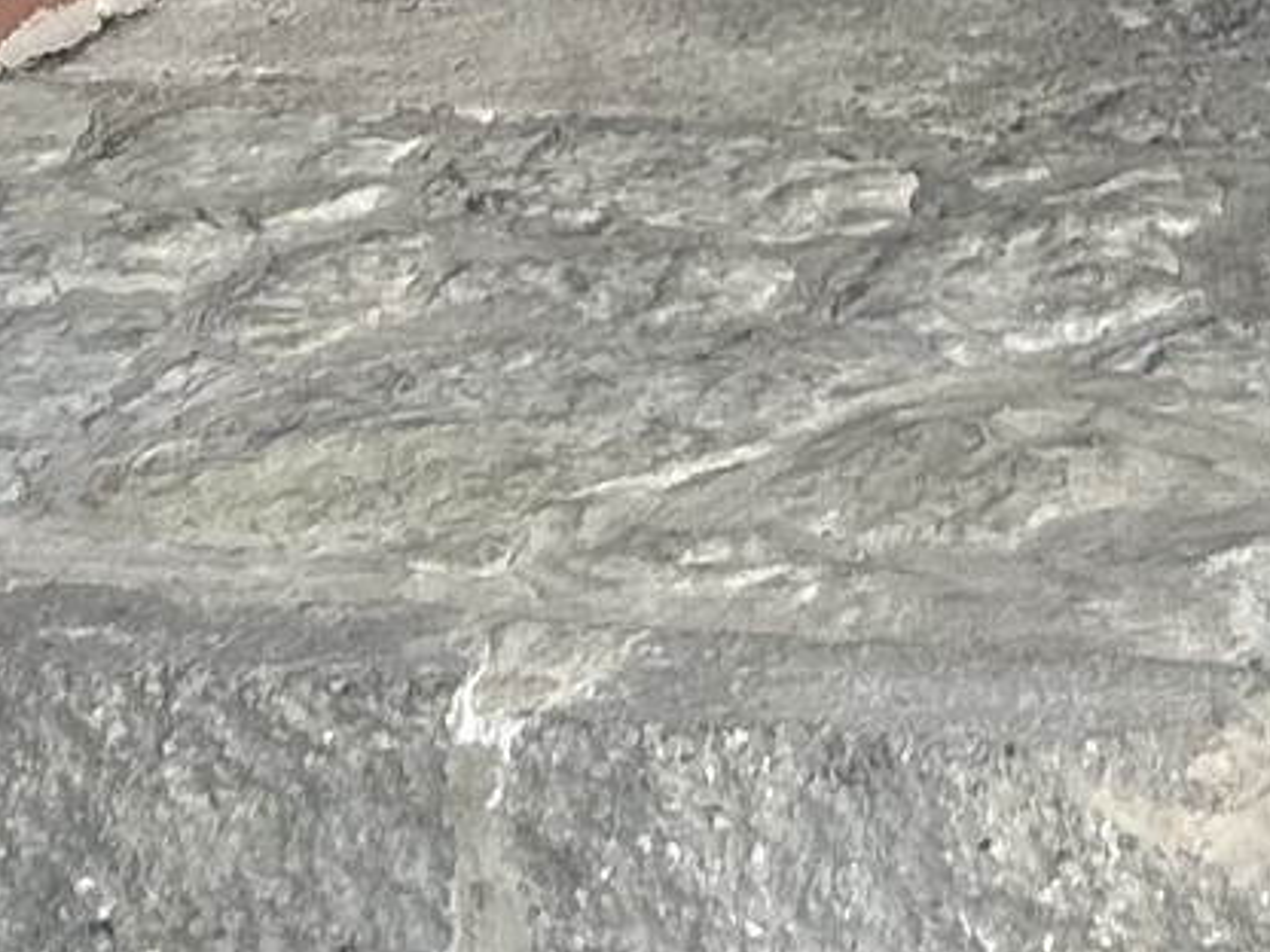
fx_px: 7044
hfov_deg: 10.3
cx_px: 1090
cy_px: -1282
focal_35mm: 192
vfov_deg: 7.3
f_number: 1.5
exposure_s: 1/122
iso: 32
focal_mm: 5.7
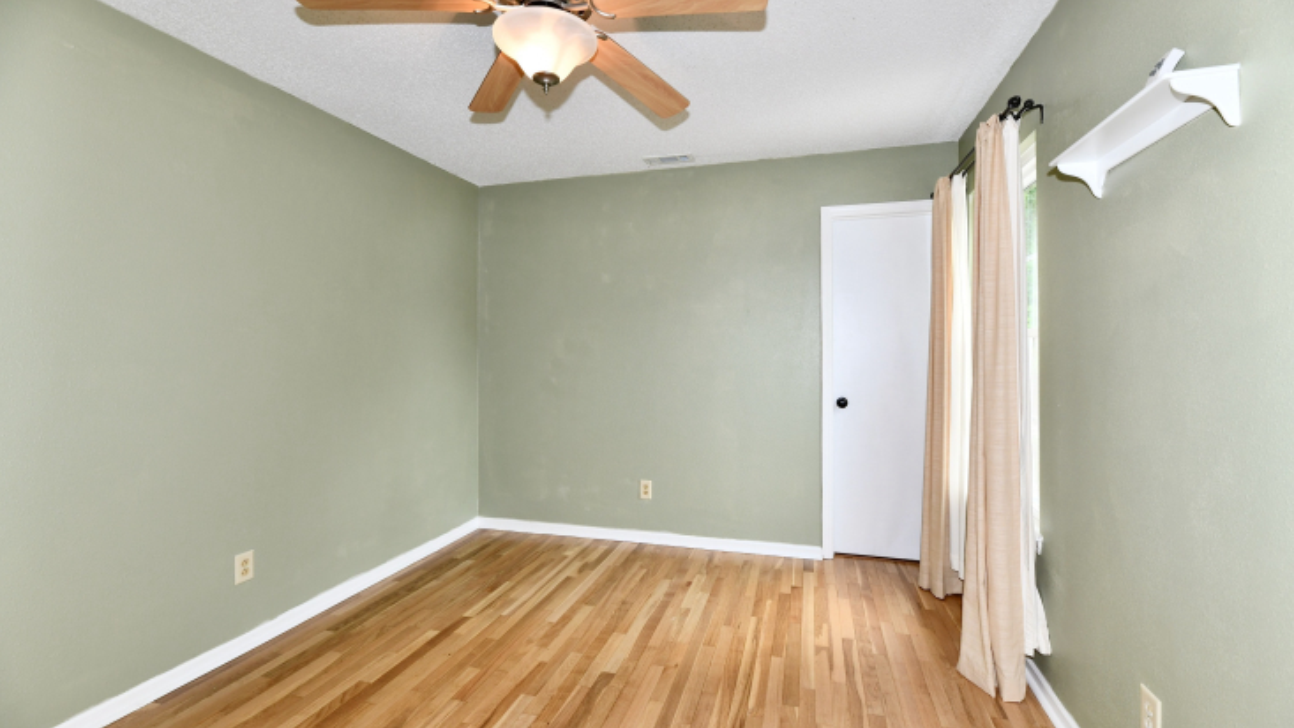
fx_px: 515
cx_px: 653
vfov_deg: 70.5
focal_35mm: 15
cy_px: 366
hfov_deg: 103.0
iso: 640
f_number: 6.3
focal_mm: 14
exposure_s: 1/60
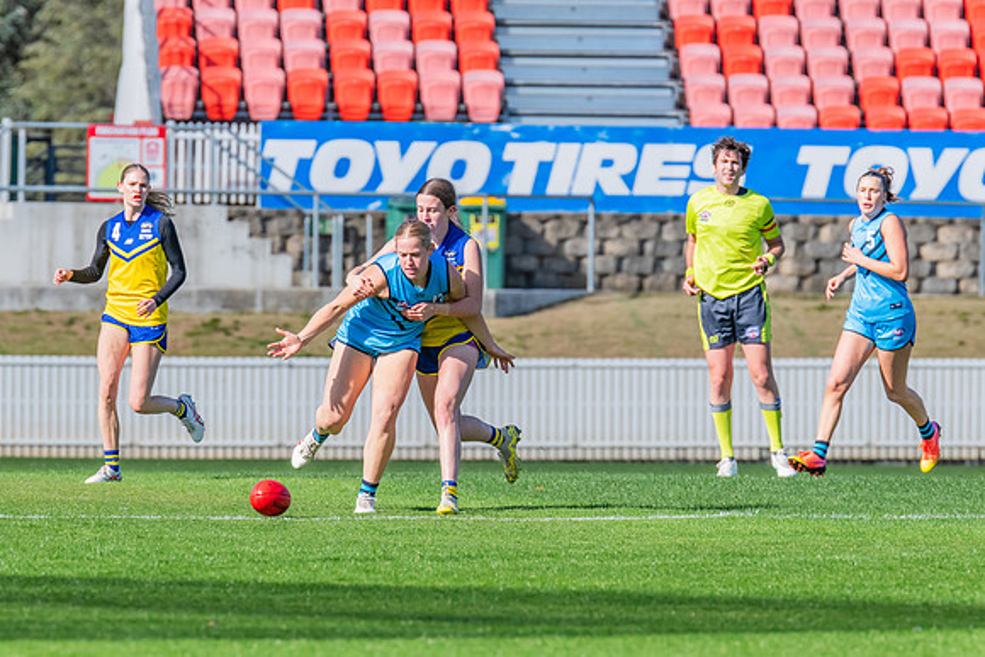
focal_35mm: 503
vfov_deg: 2.7
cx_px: 462
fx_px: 13771
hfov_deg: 4.1
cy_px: 289
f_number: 10
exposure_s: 1/1250
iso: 800
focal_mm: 420
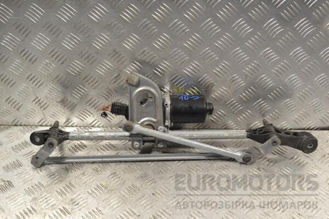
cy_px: 110
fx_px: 439
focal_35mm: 48
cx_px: 164
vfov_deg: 28.1
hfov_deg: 41.1
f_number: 8
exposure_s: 1/250
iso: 3200
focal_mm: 32
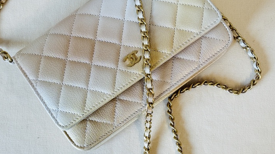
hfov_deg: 28.2
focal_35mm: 75
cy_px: 80
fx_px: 547
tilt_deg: -83.4
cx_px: 128
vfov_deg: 16.1
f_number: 1.78
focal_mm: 6.76
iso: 80
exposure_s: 1/50
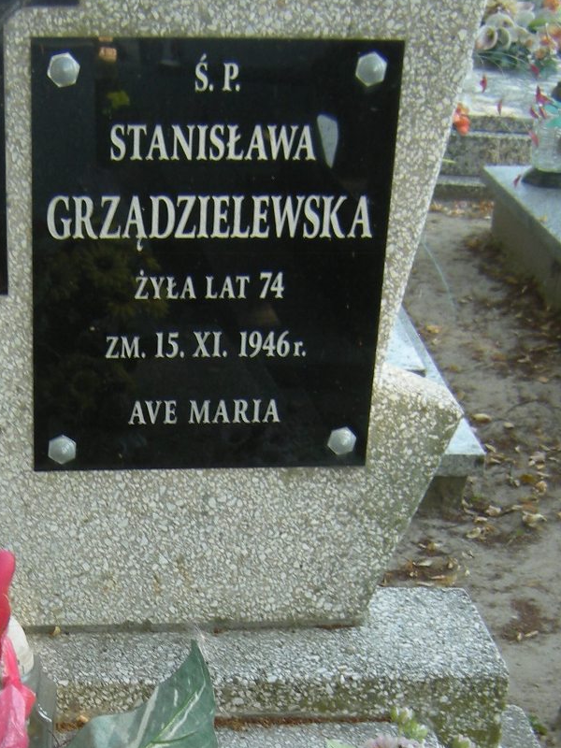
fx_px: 1469
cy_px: 613
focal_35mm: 68
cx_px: 107
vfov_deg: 27.9
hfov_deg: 21.3
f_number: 2.8
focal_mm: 4.7
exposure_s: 1/57
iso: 64
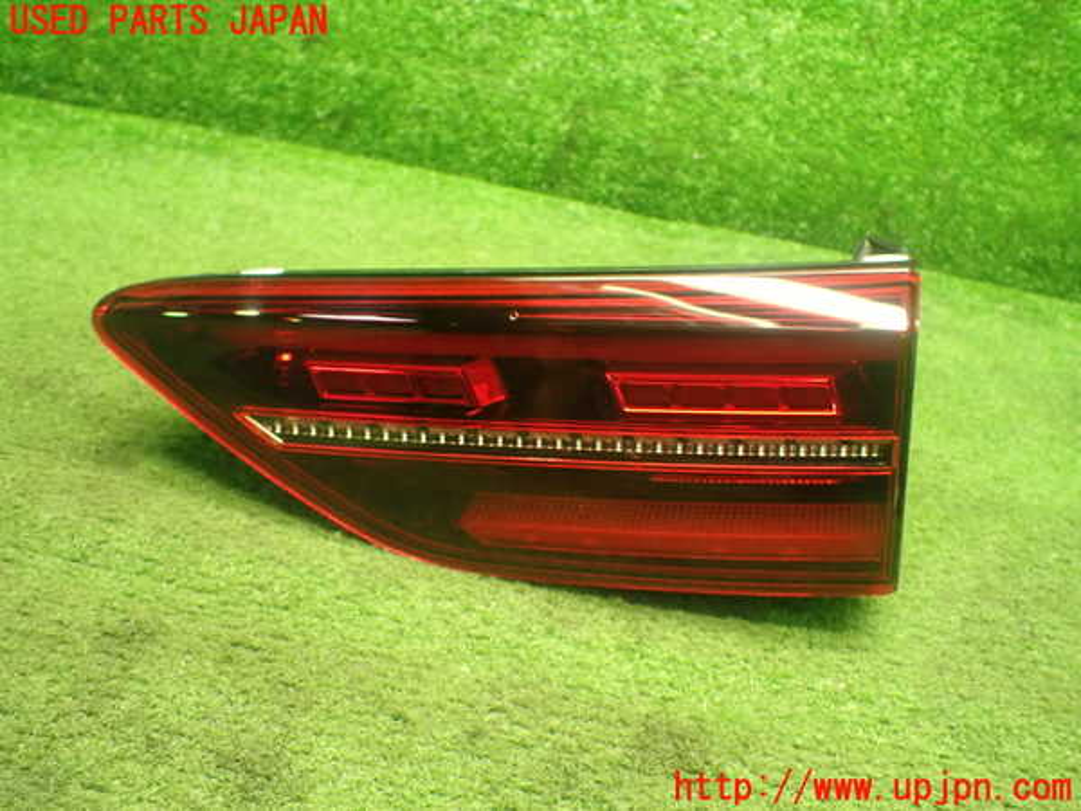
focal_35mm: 30
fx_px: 937
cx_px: 540
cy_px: 406
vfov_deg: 46.8
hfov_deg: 60.0
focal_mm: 5.4
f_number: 2.3
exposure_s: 1/50
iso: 800
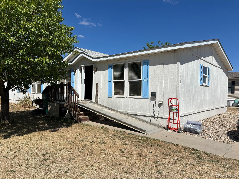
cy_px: 90
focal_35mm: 26
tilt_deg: +1.0
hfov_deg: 67.3
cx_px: 120
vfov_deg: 53.1
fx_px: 180
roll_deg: +0.2
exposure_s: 1/9434
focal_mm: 5.7
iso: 50
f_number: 1.5
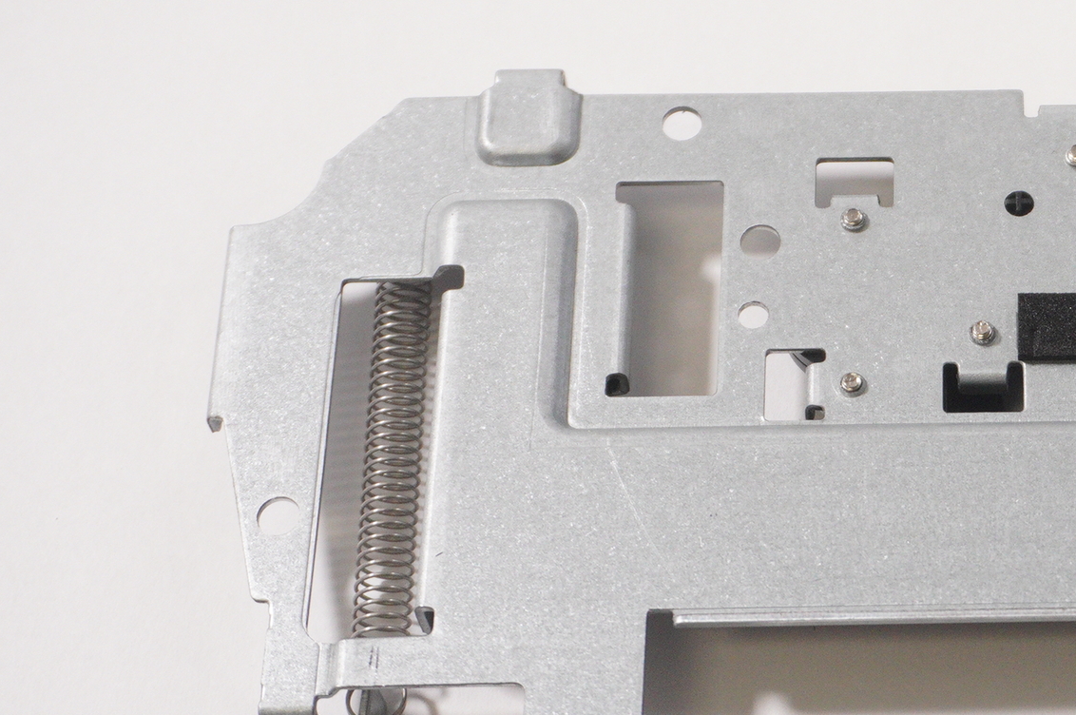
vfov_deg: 14.2
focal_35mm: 96
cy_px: 386
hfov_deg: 20.5
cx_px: 1094
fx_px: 2869
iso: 1250
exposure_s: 1/200
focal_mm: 29
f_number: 5.6
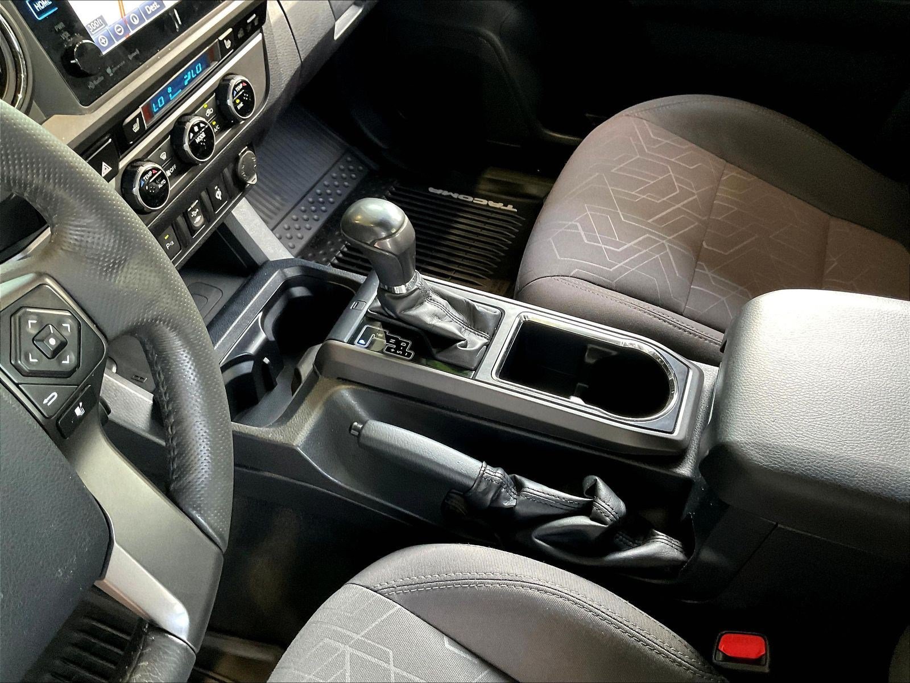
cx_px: 455
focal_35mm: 29
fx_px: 762
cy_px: 342
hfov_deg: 61.7
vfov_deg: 48.2
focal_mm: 3
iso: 320
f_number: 1.8
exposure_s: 1/33
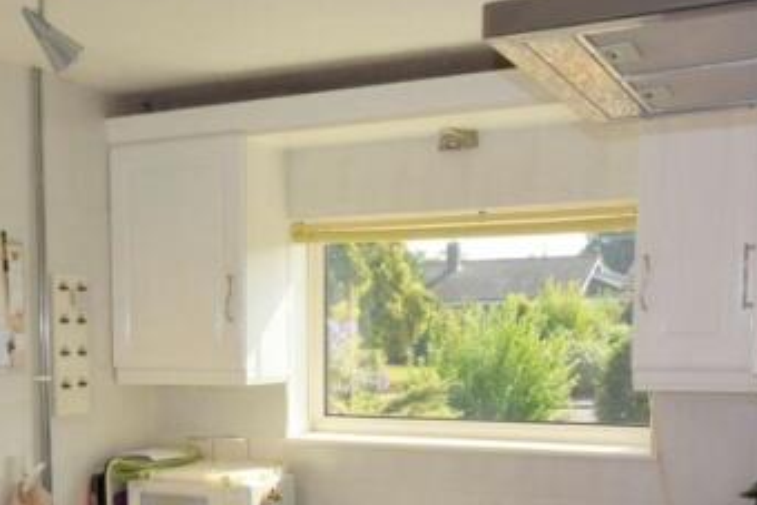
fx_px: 1094
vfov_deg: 25.2
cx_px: 263
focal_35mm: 52
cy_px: 462
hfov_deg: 37.8
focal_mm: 10
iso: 160
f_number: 4.5
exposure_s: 1/250
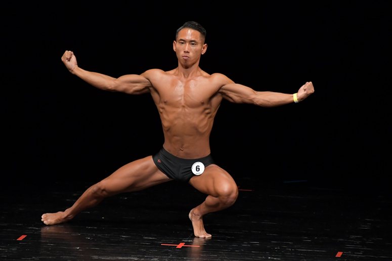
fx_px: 4898
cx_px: 196
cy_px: 130
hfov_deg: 4.6
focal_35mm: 450
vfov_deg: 3.1
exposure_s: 1/400
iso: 3200
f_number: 5.6
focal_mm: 300
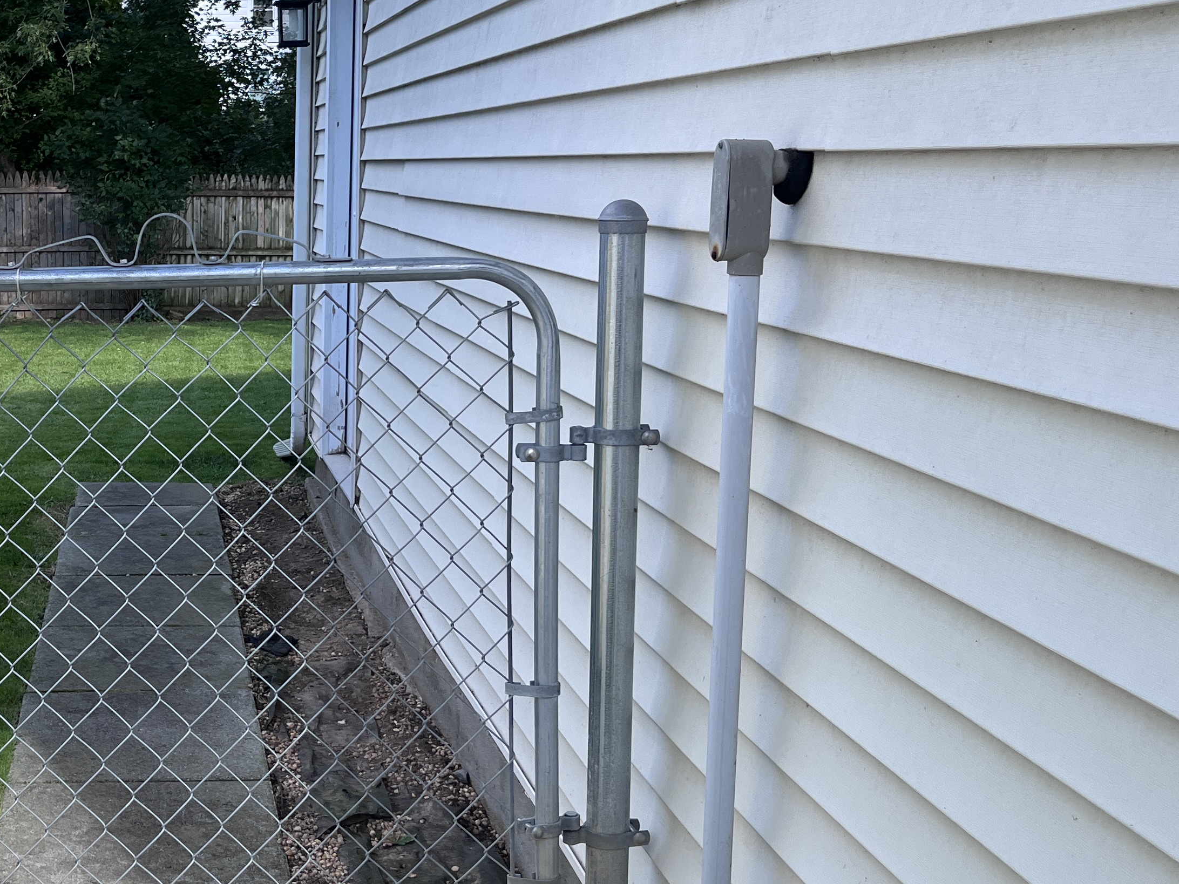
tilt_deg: -9.4
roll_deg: -0.2
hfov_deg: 37.4
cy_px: 397
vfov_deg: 30.2
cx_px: 151
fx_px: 1635
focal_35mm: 48
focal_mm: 5.1
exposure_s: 1/943
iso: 50
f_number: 1.6
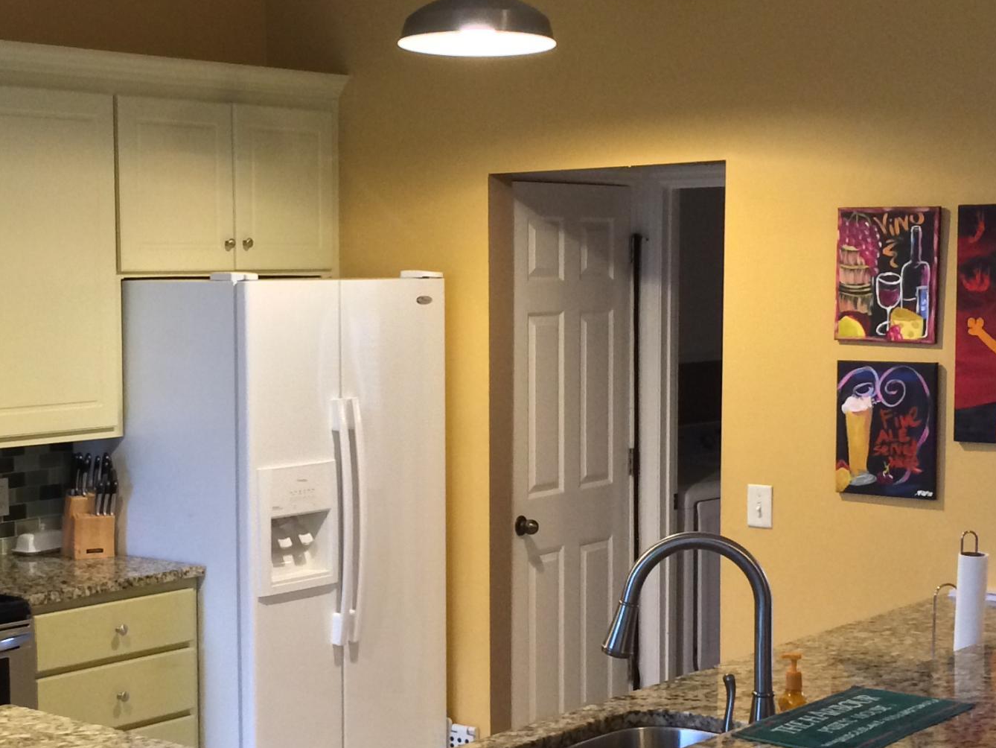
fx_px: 1871
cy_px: 445
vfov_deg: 22.6
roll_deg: -0.1
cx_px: 342
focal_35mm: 65
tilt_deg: -4.6
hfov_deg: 29.6
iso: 250
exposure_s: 1/30
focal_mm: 4.15
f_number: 2.2
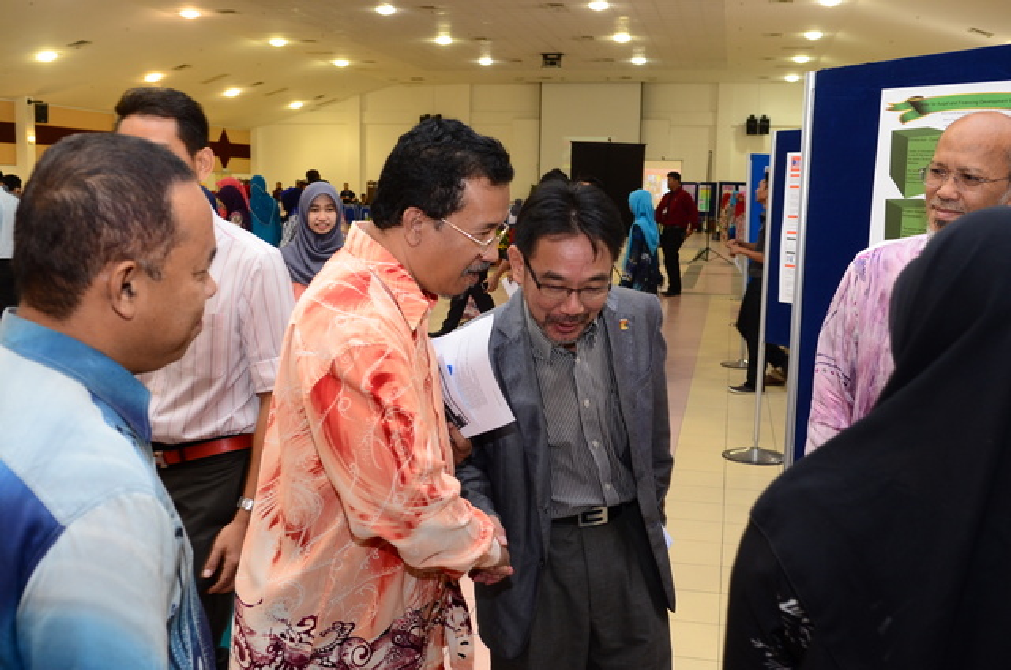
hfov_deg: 53.2
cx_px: 506
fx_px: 1009
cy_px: 335
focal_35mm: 36
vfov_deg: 36.7
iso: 500
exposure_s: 1/60
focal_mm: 24
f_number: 4.5
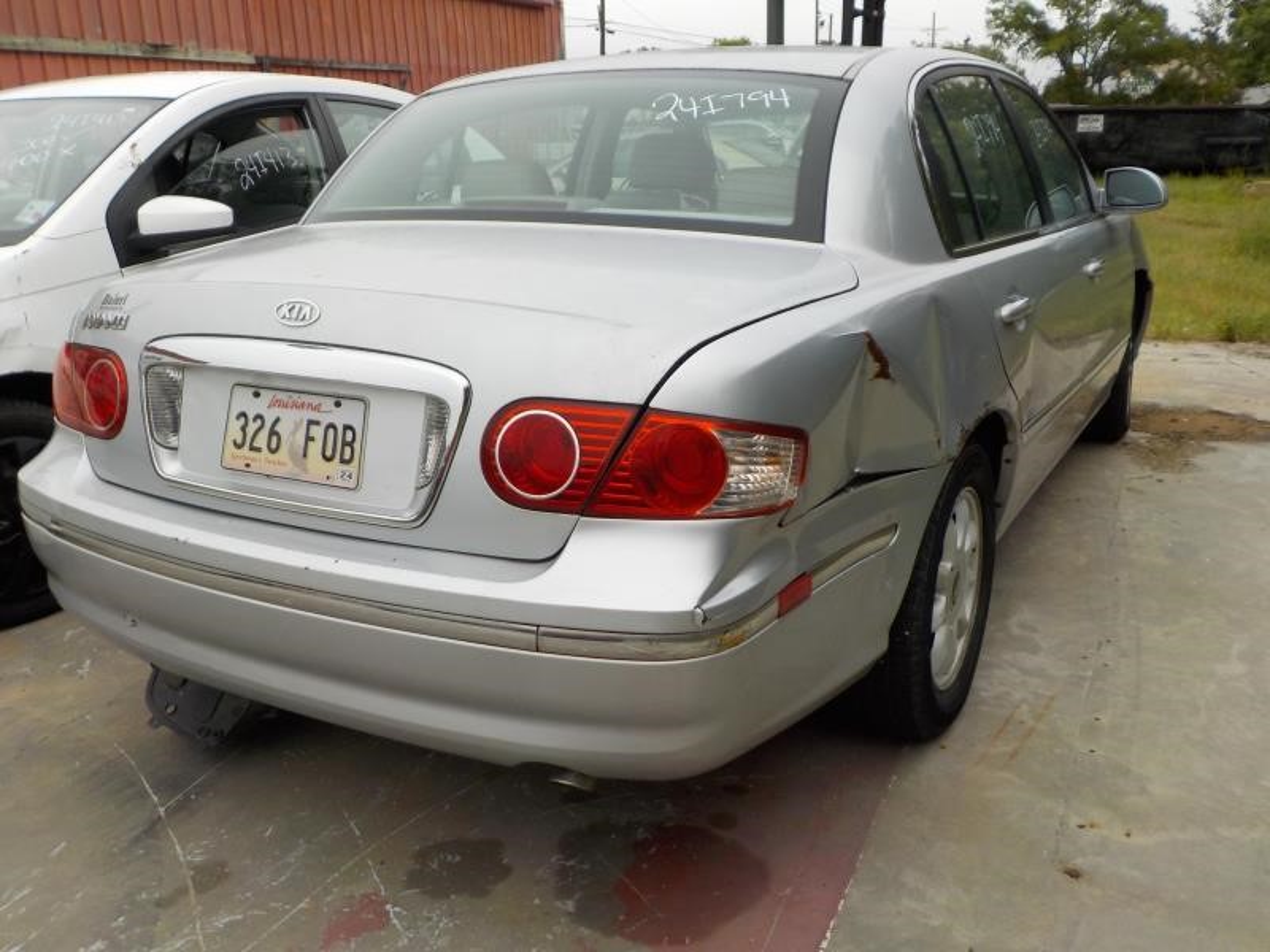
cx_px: 635
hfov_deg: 60.0
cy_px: 476
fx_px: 1101
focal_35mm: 30
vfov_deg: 46.8
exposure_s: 1/320
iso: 125
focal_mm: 4.1
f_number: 3.3
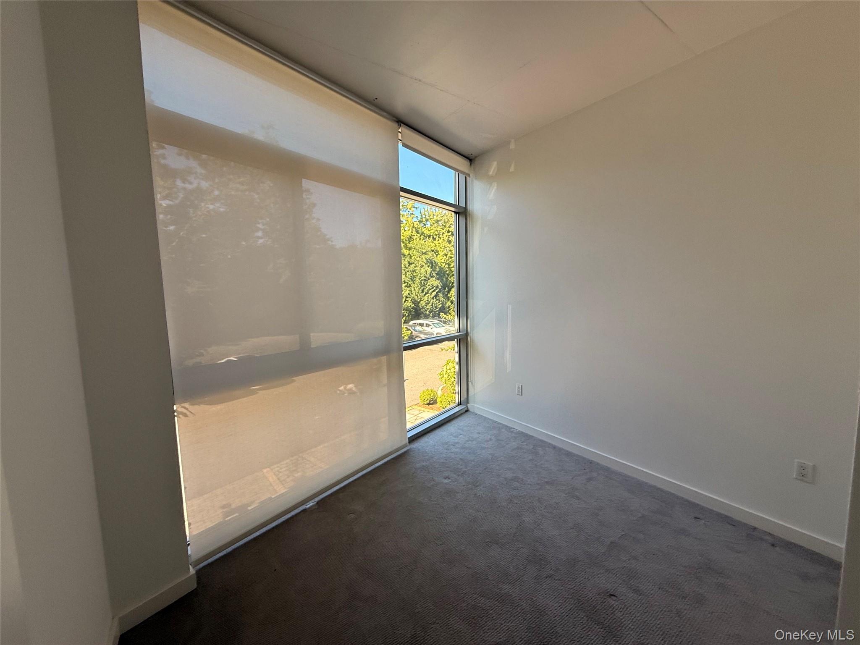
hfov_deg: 102.1
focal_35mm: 14
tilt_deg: -5.4
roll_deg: +0.9
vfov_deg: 85.7
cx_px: 430
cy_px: 322
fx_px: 348
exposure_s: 1/216
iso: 64
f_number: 2.2
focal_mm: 2.22
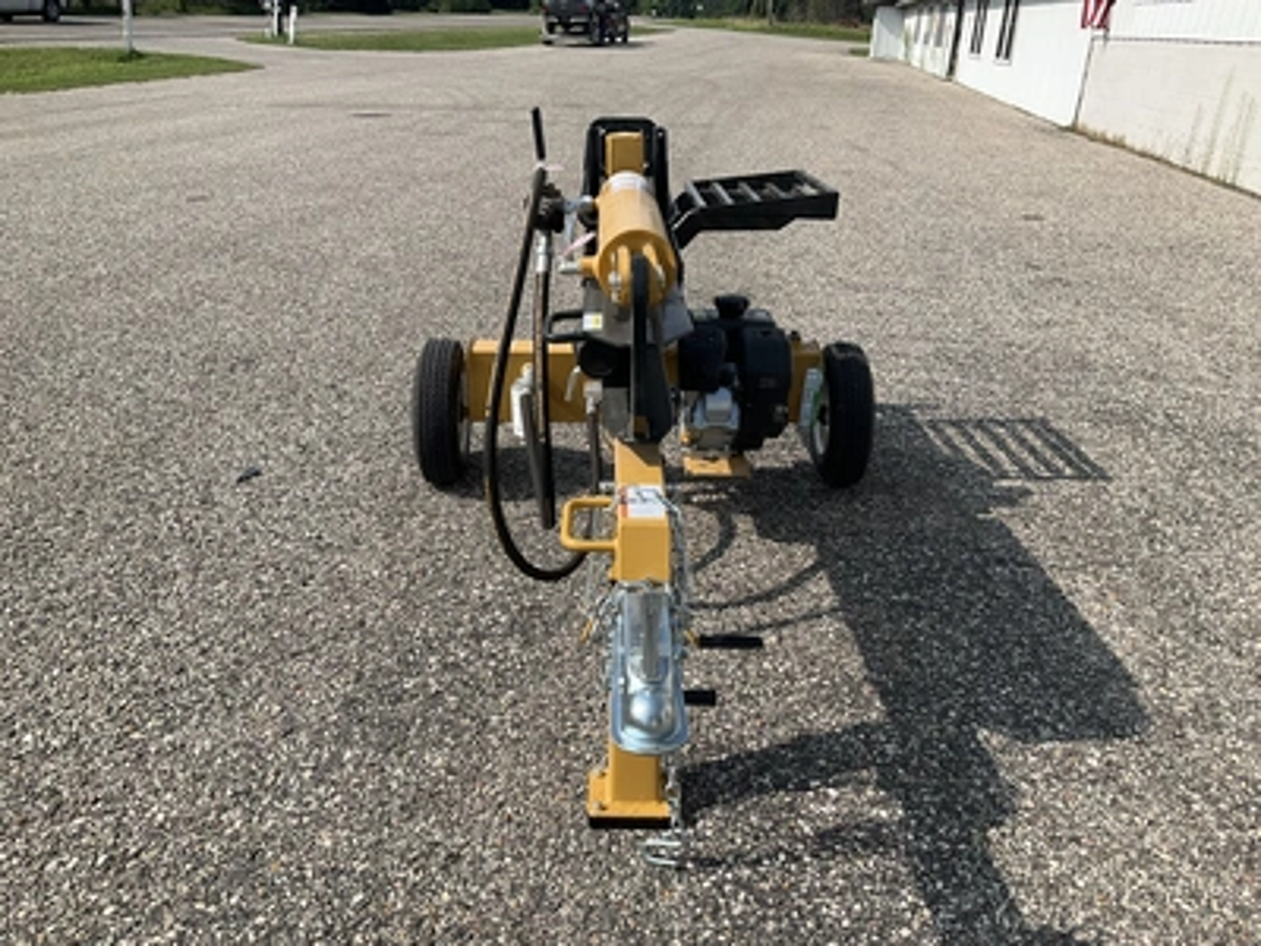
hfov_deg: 61.7
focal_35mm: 29
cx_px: 630
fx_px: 1056
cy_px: 473
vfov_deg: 48.2
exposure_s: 1/1912
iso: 25
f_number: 1.8
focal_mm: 3
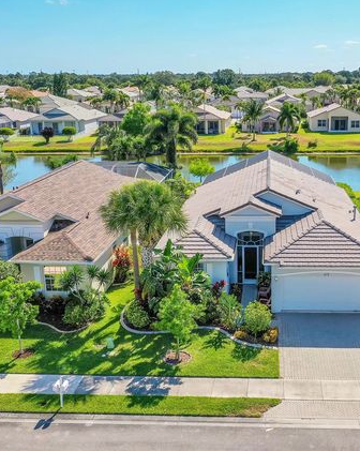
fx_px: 534
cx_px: 250
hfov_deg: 36.8
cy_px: 226
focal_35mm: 40
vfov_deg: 45.8
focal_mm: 10.26
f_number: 5.6
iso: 100
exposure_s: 1/500
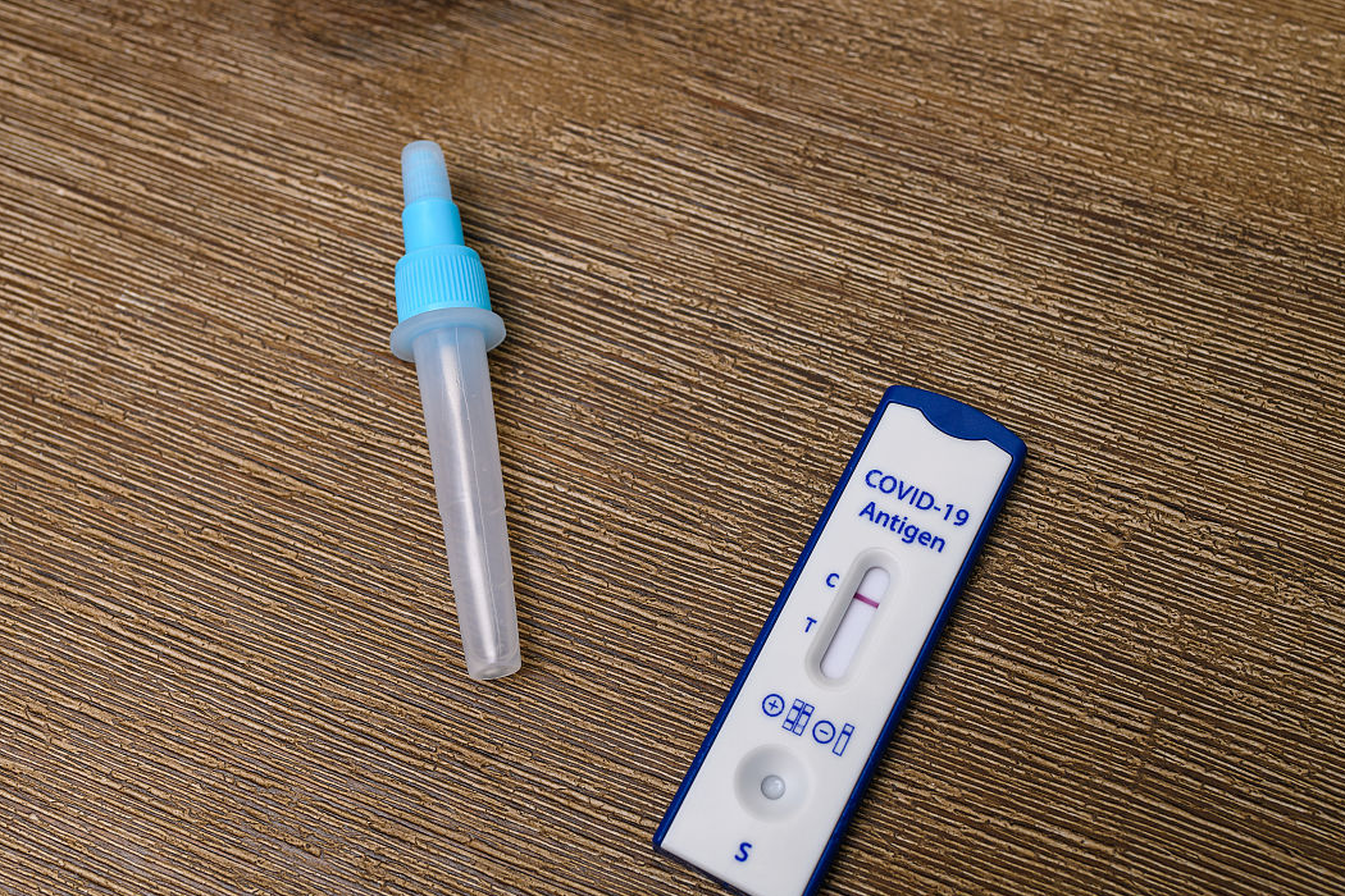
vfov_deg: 33.4
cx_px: 675
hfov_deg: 48.5
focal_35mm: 40
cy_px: 461
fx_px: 1494
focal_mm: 35
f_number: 8
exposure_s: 1/200
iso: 100
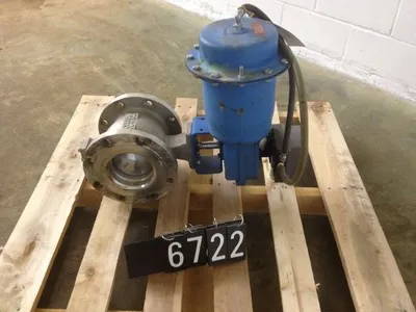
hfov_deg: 52.6
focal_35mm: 35
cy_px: 156
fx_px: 421
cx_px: 208
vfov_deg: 40.7
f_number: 2.4
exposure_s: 1/20
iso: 250
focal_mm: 4.28
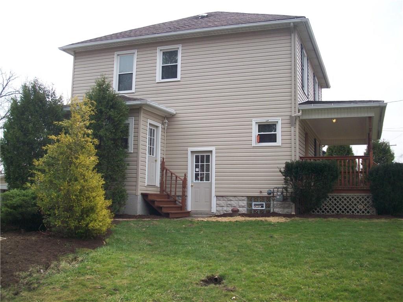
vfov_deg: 38.7
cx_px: 202
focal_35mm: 37
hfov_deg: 50.1
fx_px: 431
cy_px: 151
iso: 80
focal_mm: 6.2
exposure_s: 1/616
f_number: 2.8
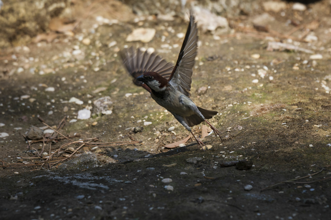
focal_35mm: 400
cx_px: 166
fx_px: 3677
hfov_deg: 5.2
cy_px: 110
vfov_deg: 3.4
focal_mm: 200
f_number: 4
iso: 160
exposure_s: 1/1600
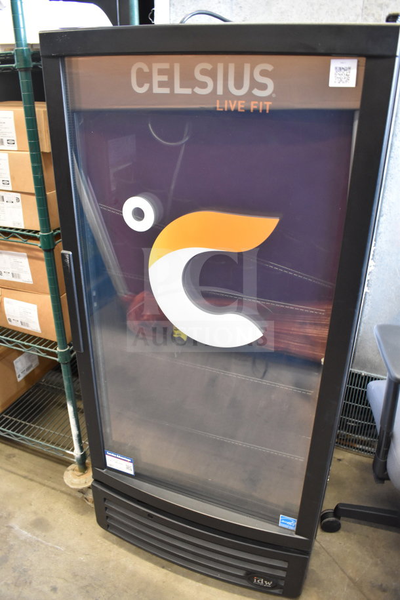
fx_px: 450
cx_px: 200
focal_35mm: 27
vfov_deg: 67.4
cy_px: 300
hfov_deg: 47.9
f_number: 3.5
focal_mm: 18
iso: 1800
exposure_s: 1/30
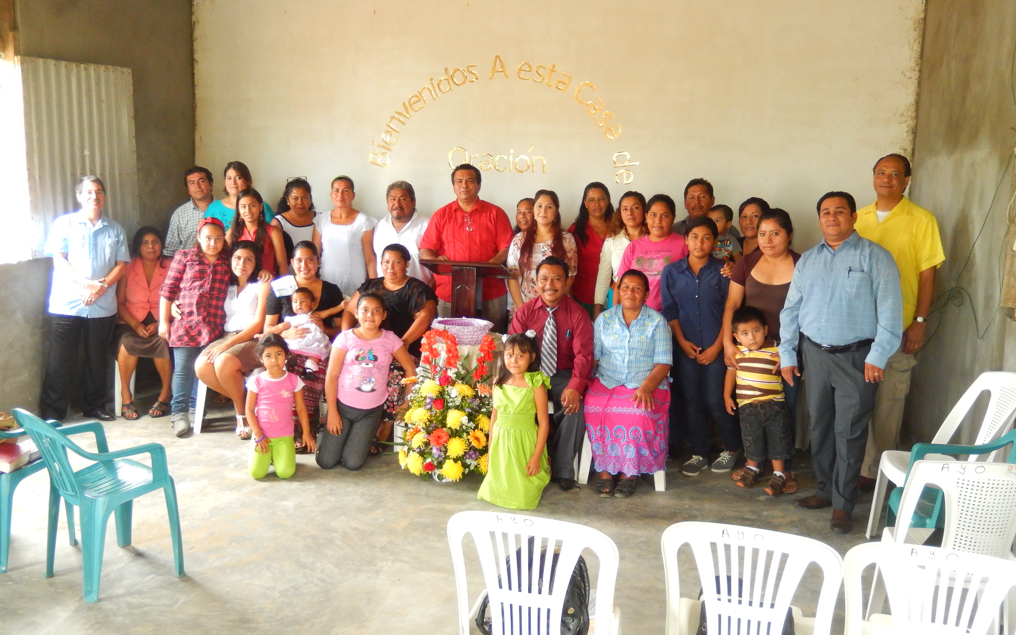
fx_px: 941
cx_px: 508
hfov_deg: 56.7
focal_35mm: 34
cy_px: 310
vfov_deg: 37.3
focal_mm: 5.7
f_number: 3.8
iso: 400
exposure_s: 1/25
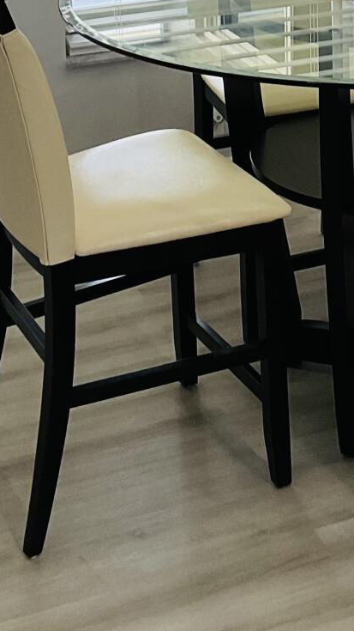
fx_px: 1436
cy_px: -36
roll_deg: -1.0
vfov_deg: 23.4
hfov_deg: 13.8
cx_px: 380
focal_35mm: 86
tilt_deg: -10.7
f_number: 1.8
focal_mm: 3
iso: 50
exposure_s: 1/60
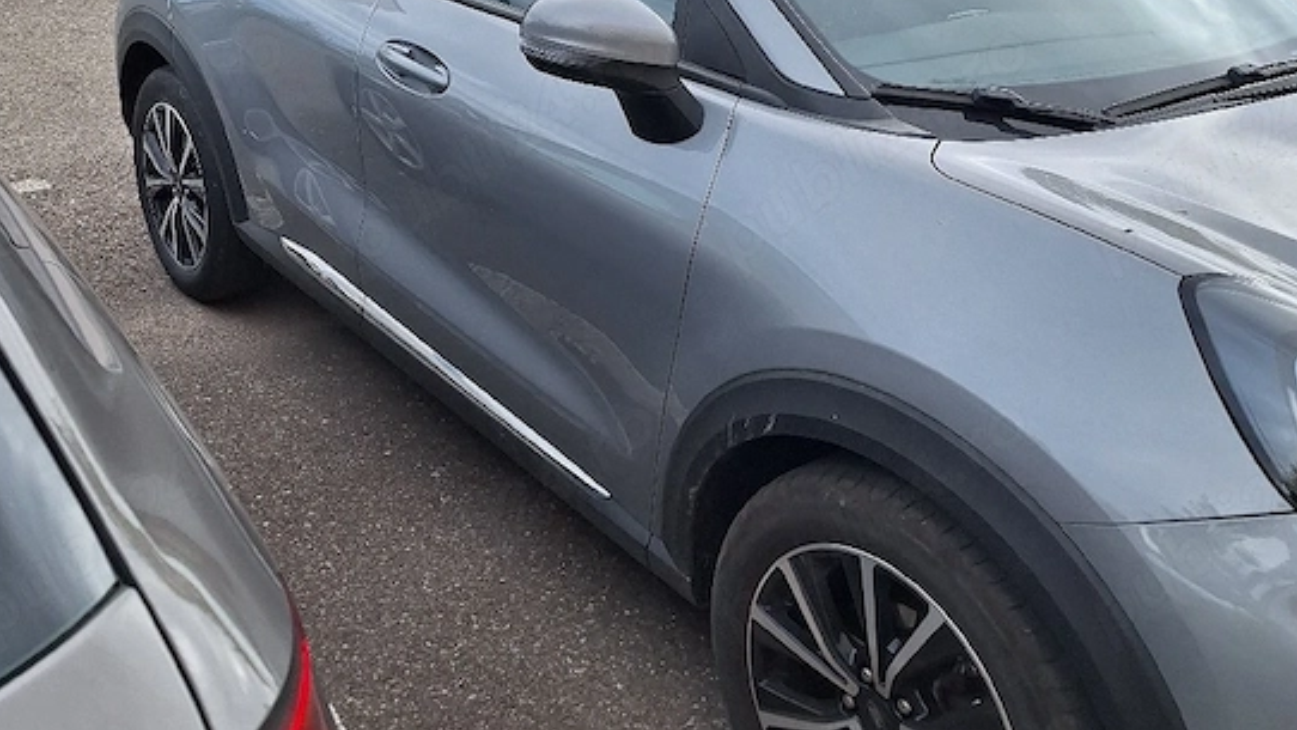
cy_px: 203
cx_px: 596
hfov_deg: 53.9
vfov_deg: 31.6
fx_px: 1273
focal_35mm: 37
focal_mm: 5.54
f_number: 1.8
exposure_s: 1/556
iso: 40
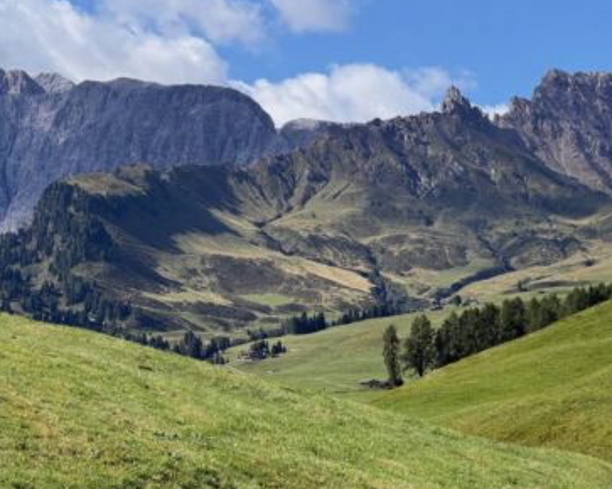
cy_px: 259
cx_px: 287
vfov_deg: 10.6
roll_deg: -0.3
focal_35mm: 146
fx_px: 2643
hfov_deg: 13.2
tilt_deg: +5.0
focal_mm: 16.89
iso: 32
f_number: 2.8
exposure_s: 1/638
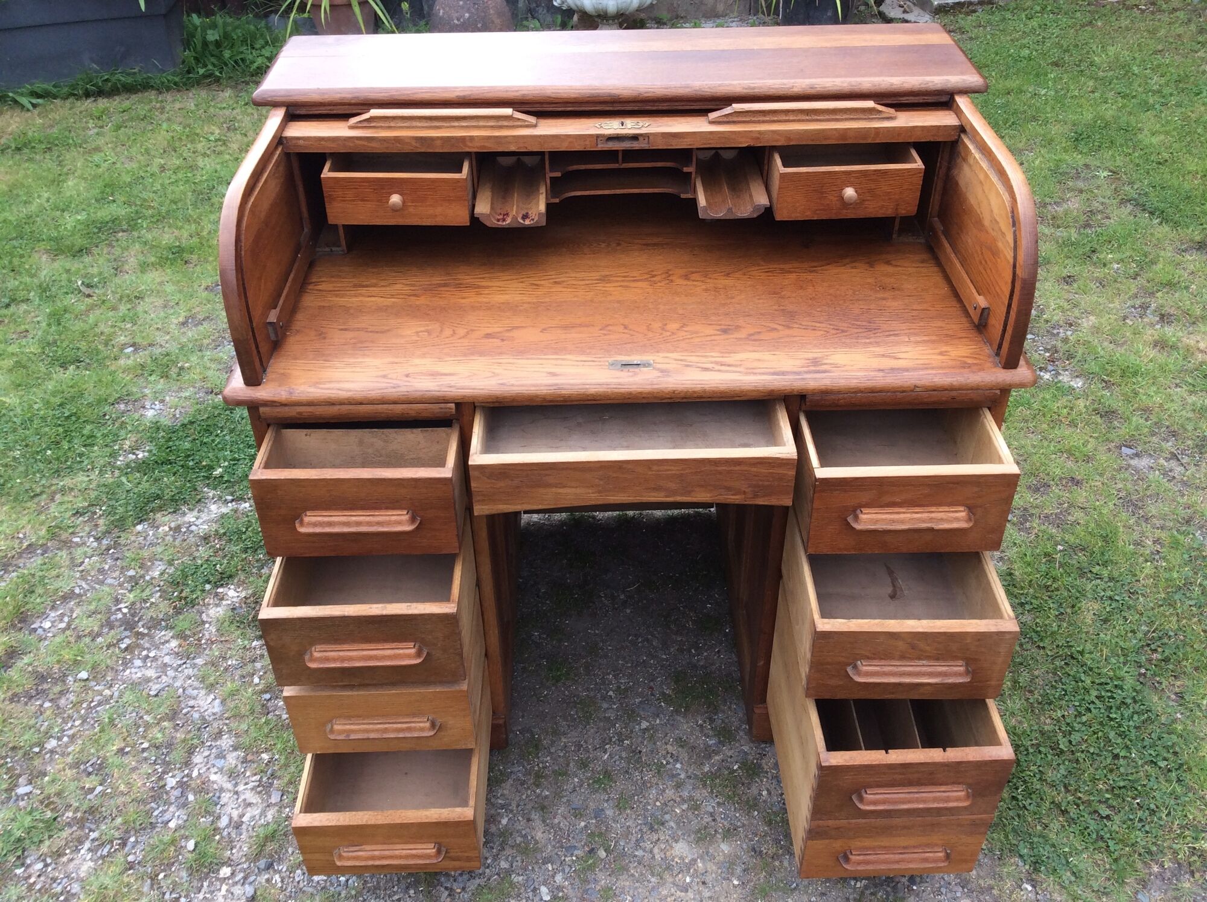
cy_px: 451
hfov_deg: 56.9
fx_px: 1114
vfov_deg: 44.1
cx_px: 604
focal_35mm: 32
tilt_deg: -40.4
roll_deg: +2.0
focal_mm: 3.3
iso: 32
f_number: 2.4
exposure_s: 1/125
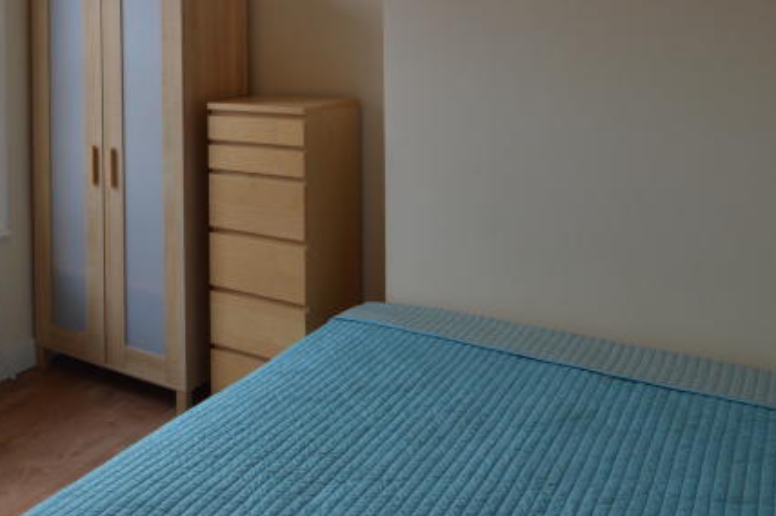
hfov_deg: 47.6
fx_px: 775
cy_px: 37
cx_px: 75
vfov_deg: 34.4
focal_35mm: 36
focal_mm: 10
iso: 400
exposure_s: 1/125
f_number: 5.6
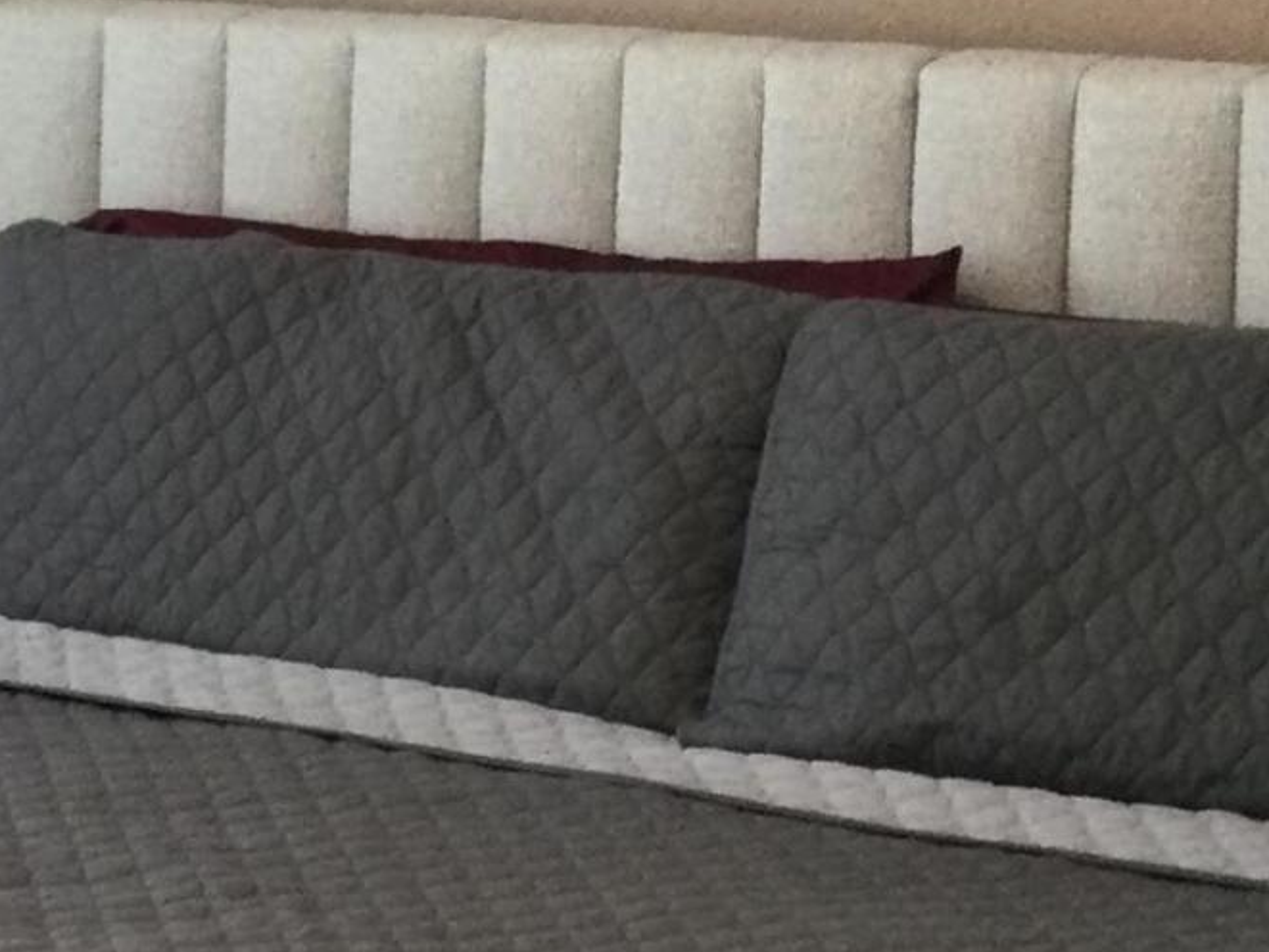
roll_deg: +0.5
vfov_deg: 11.0
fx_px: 4950
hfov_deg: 14.0
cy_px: 250
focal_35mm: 135
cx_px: -388
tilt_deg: -7.4
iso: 80
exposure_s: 1/30
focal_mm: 3.3
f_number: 2.4
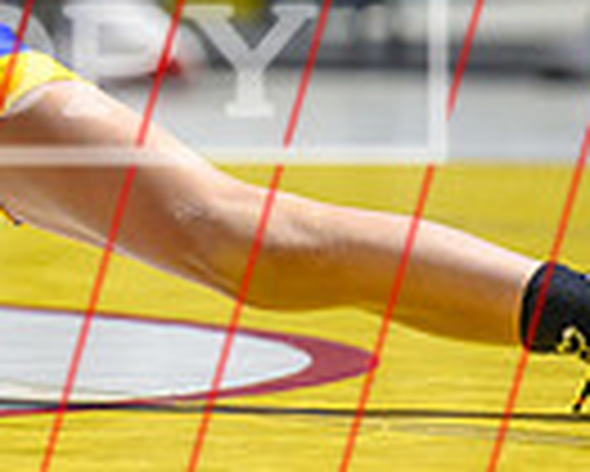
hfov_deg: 1.7
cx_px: -439
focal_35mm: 1160
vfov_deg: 1.3
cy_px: -77
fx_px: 20271
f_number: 2.8
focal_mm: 200
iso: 2500
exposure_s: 1/800
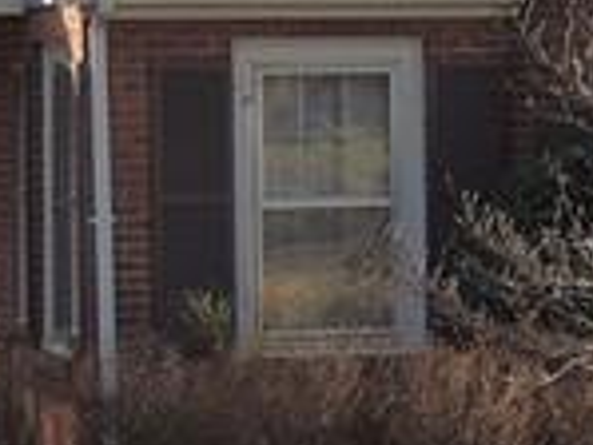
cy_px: 95
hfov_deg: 6.6
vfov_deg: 5.0
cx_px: 1027
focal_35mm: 295
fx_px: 5058
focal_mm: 7.6
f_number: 3.4
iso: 100
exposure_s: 1/320
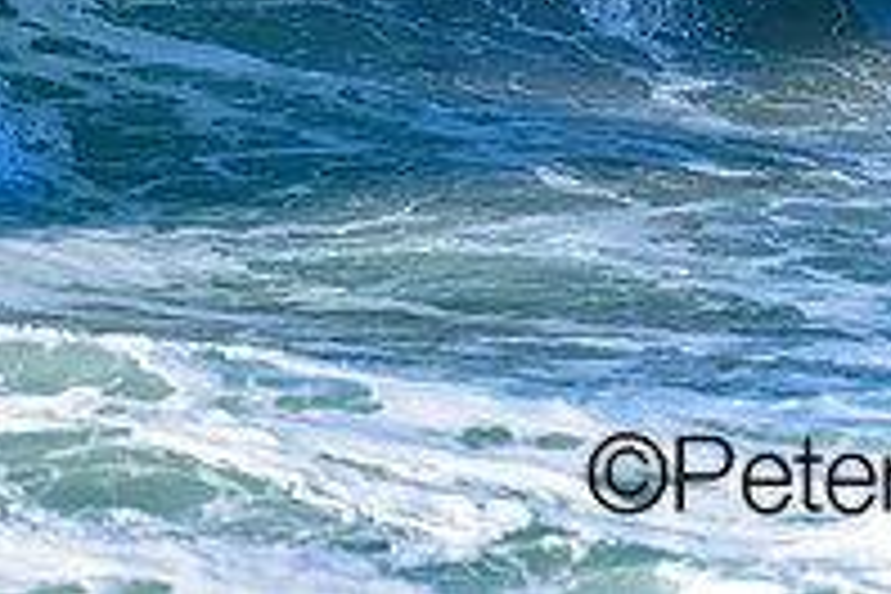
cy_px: -272
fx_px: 57960
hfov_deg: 0.9
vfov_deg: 0.6
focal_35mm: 2342
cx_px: 936
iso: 800
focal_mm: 800
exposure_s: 1/2000
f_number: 8
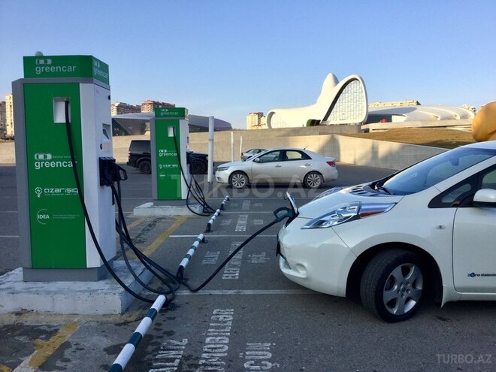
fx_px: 444
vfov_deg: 45.4
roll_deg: -0.3
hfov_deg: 58.4
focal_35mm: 31
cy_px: 186
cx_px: 248
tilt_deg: -4.8
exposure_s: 1/586
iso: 25
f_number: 2.4
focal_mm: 3.3
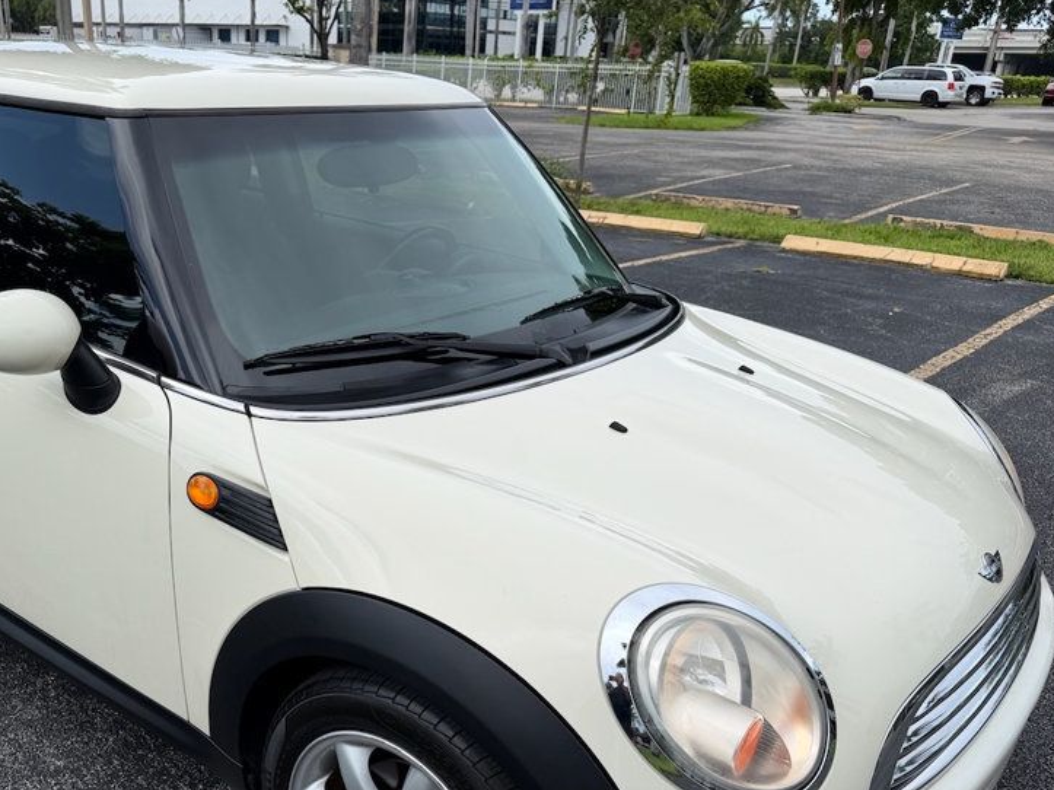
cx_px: 372
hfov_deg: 53.1
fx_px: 1035
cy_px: 545
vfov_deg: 41.1
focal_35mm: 34
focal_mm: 6.76
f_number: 1.78
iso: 80
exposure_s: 1/2445
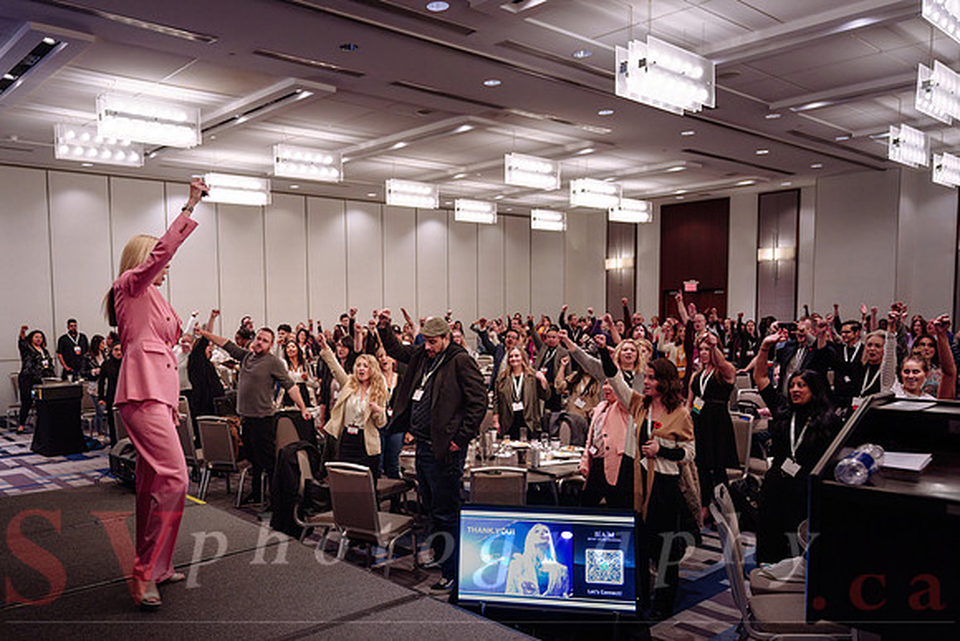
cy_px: 380
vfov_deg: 45.6
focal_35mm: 28
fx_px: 758
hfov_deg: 64.2
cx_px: 391
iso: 1600
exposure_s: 1/125
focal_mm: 24
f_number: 2.8
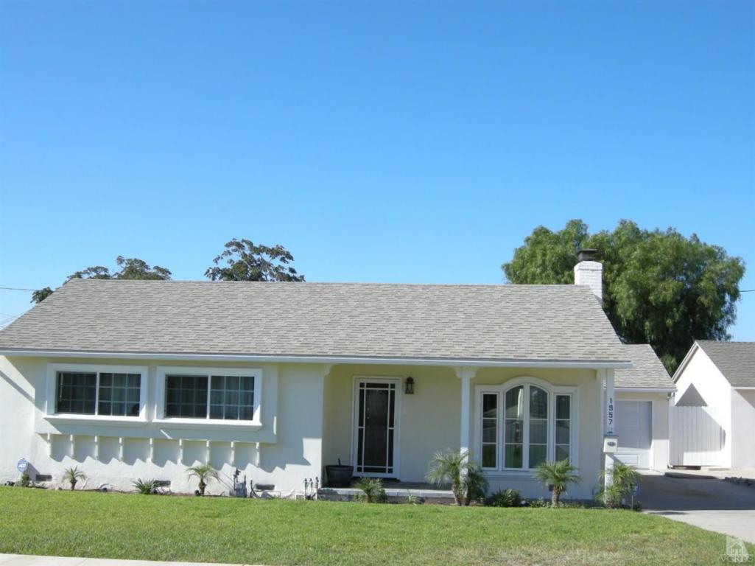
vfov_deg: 35.9
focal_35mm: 40
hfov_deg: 46.8
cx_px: 378
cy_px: 283
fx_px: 872
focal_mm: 8.5
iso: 64
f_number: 5.1
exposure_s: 1/264
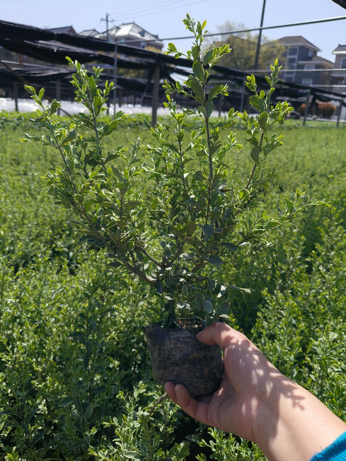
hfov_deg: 53.1
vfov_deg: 67.3
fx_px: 347
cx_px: 173
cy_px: 230
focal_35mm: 26
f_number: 1.8
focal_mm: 4.84
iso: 80
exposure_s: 1/5238
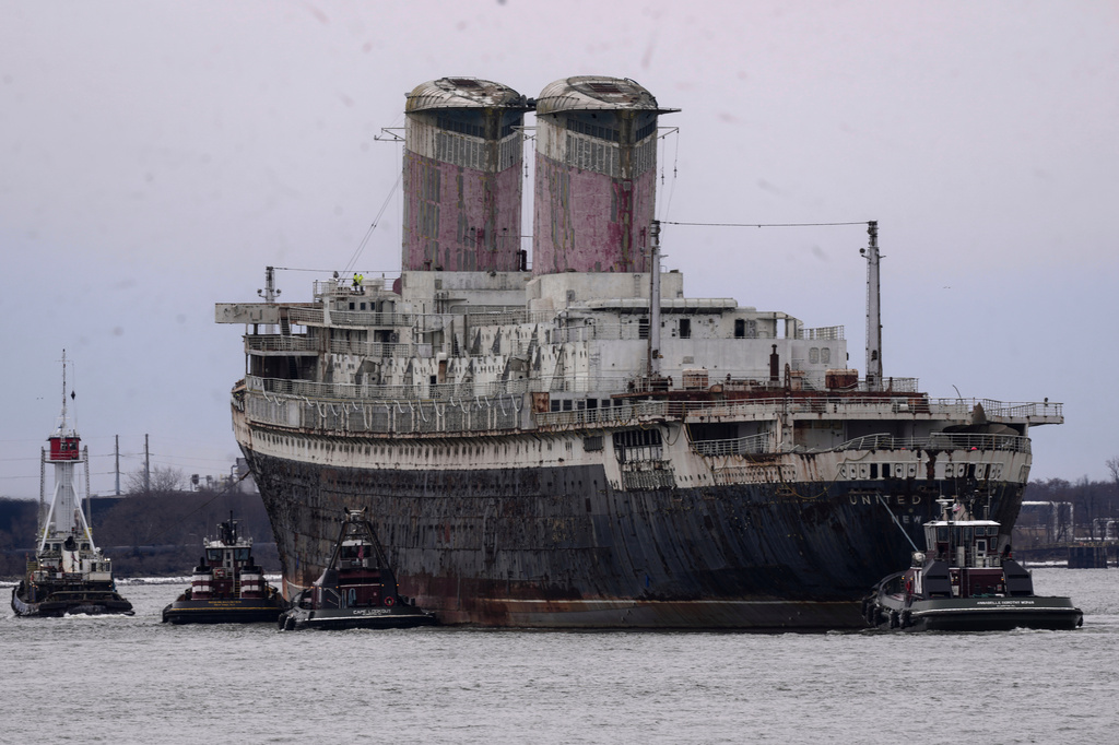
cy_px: 372
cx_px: 560
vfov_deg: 3.4
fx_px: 12429
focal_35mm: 400
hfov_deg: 5.2
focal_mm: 400
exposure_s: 1/160
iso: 100
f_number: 11
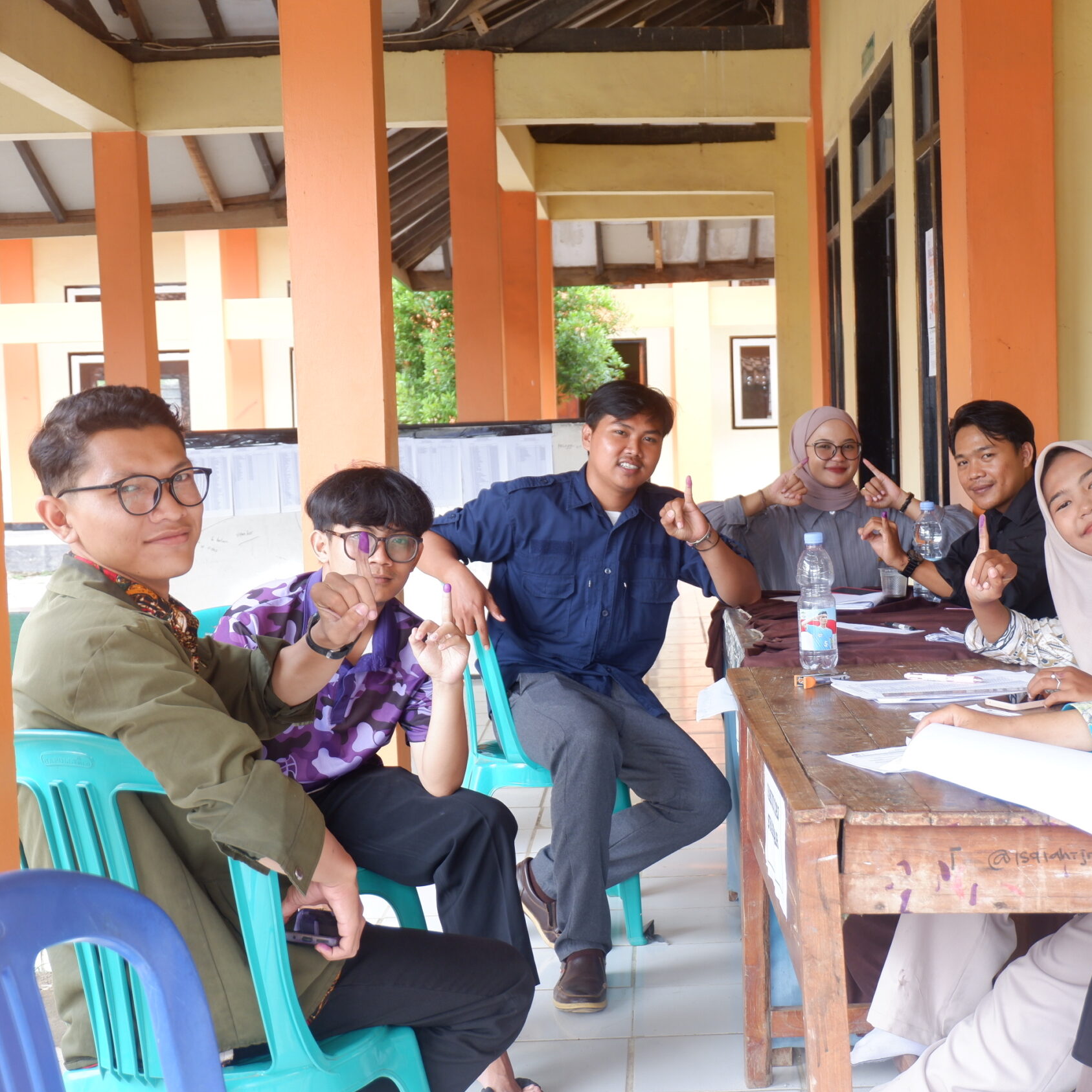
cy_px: 546
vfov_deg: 34.7
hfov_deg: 34.4
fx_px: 1749
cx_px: 714
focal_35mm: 49
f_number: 4.5
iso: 250
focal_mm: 25.6
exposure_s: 1/60
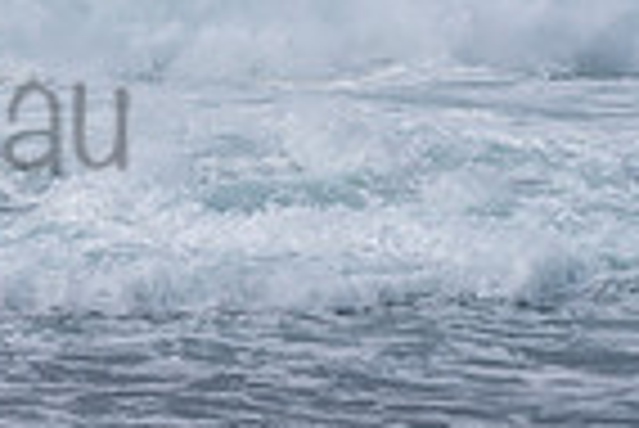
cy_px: 65
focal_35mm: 818
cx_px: -346
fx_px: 14534
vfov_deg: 1.7
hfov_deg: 2.5
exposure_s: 1/1000
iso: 64
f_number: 5.6
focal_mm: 200
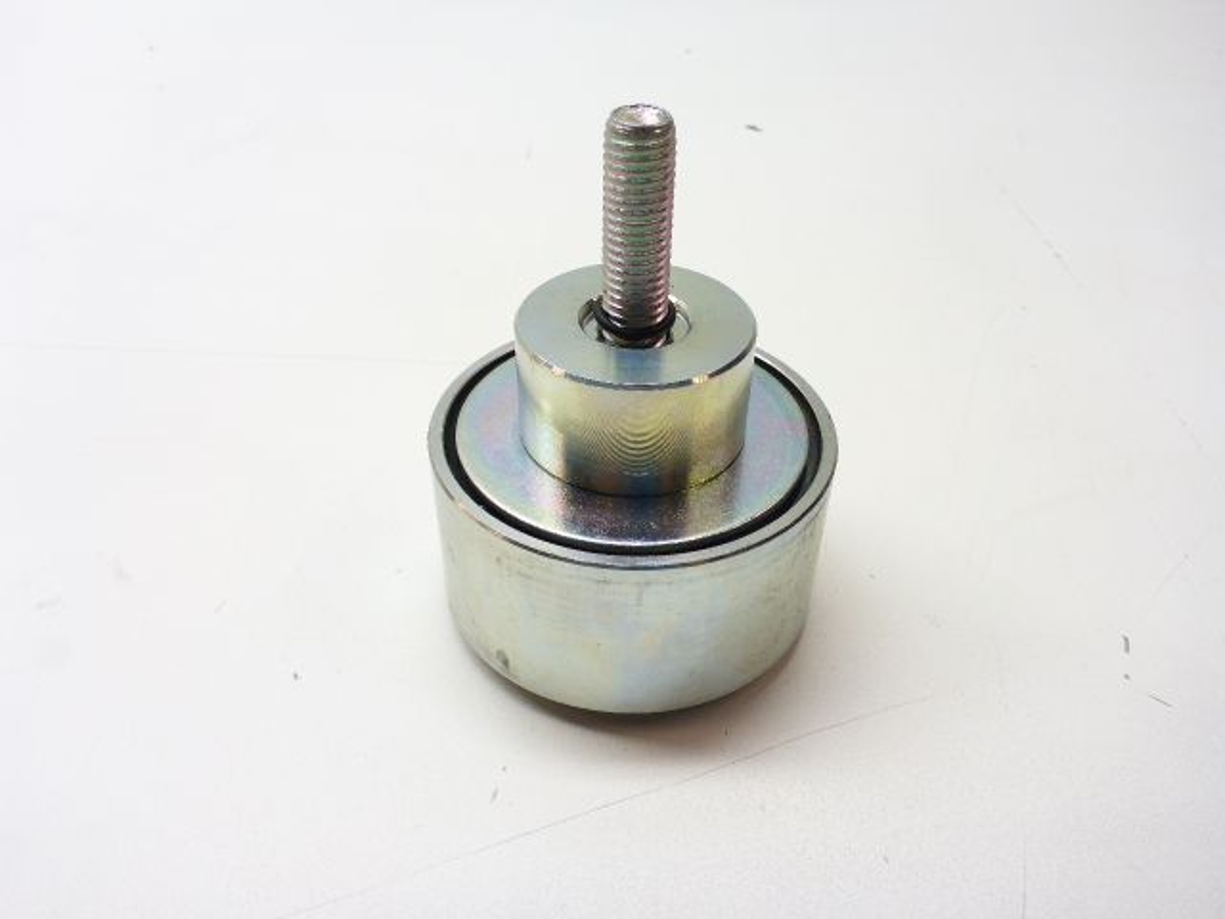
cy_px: 460
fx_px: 991
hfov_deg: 63.4
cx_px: 612
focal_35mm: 28
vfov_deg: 49.7
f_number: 3.3
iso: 100
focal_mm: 4.9
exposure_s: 1/60
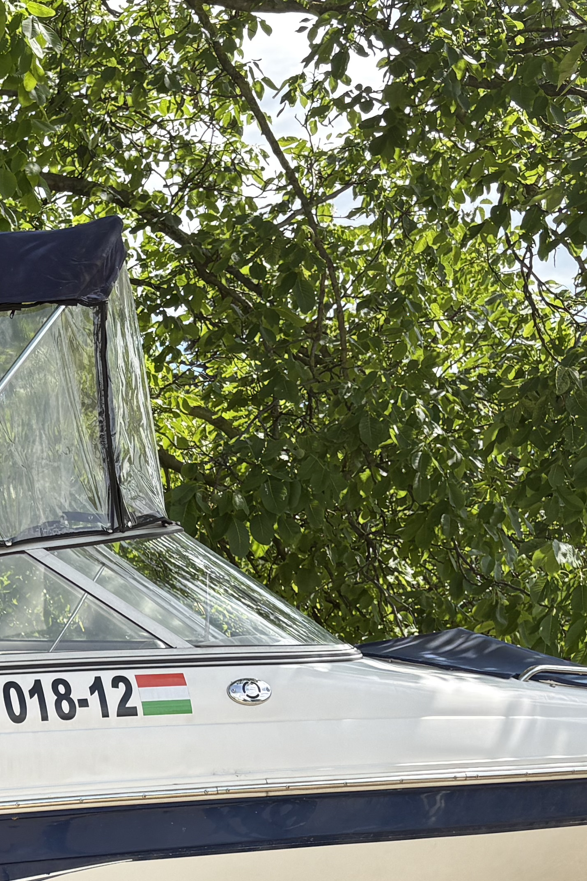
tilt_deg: -1.8
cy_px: 707
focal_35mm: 72
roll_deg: +0.0
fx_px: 1761
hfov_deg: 17.3
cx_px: -252
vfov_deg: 27.5
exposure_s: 1/1626
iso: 50
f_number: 1.6
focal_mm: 5.96
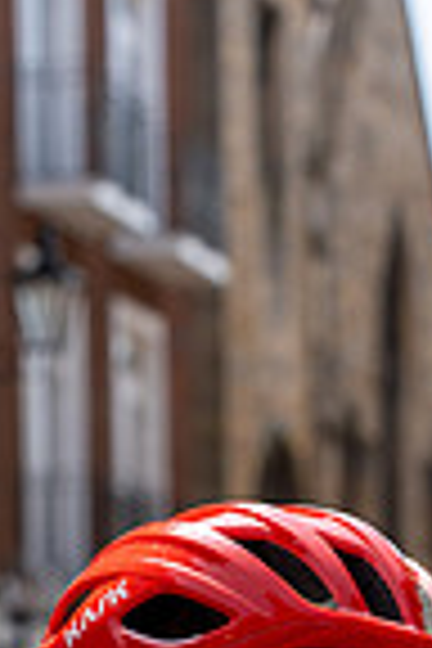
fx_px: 3096
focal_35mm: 172
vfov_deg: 11.5
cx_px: 202
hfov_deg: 8.0
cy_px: 932
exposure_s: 1/800
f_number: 4.5
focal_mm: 55
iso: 160
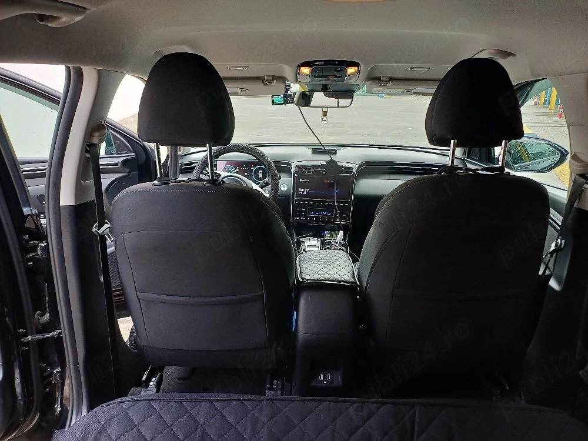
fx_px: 425
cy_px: 220
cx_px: 294
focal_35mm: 25
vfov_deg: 54.9
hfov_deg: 69.4
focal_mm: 4.65
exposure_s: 1/50
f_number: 1.8
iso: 80
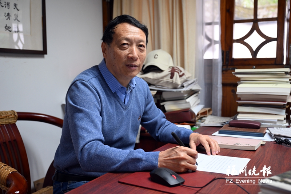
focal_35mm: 39
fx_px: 315
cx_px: 146
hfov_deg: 49.6
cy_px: 97
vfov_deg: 34.2
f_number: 3.5
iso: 800
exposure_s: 1/60
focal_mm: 39
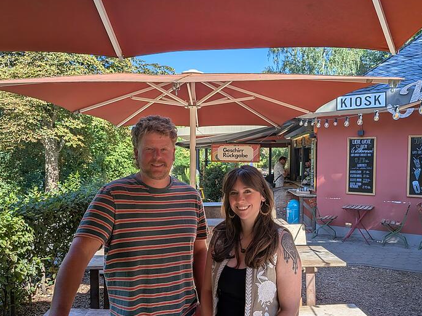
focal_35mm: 28
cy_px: 167
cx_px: 195
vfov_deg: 49.7
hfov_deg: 63.4
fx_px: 341
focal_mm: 4.53
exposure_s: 1/735
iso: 30
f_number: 1.7
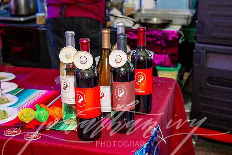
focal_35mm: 55
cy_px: 78
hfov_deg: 36.2
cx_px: 116
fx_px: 355
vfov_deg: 24.6
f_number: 6.3
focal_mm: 55
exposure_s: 1/100
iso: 2000
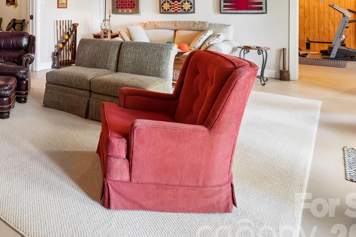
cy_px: 24
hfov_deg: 55.4
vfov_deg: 40.4
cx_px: 49
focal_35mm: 30
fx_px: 297
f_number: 7.1
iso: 2500
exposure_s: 1/30
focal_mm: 10
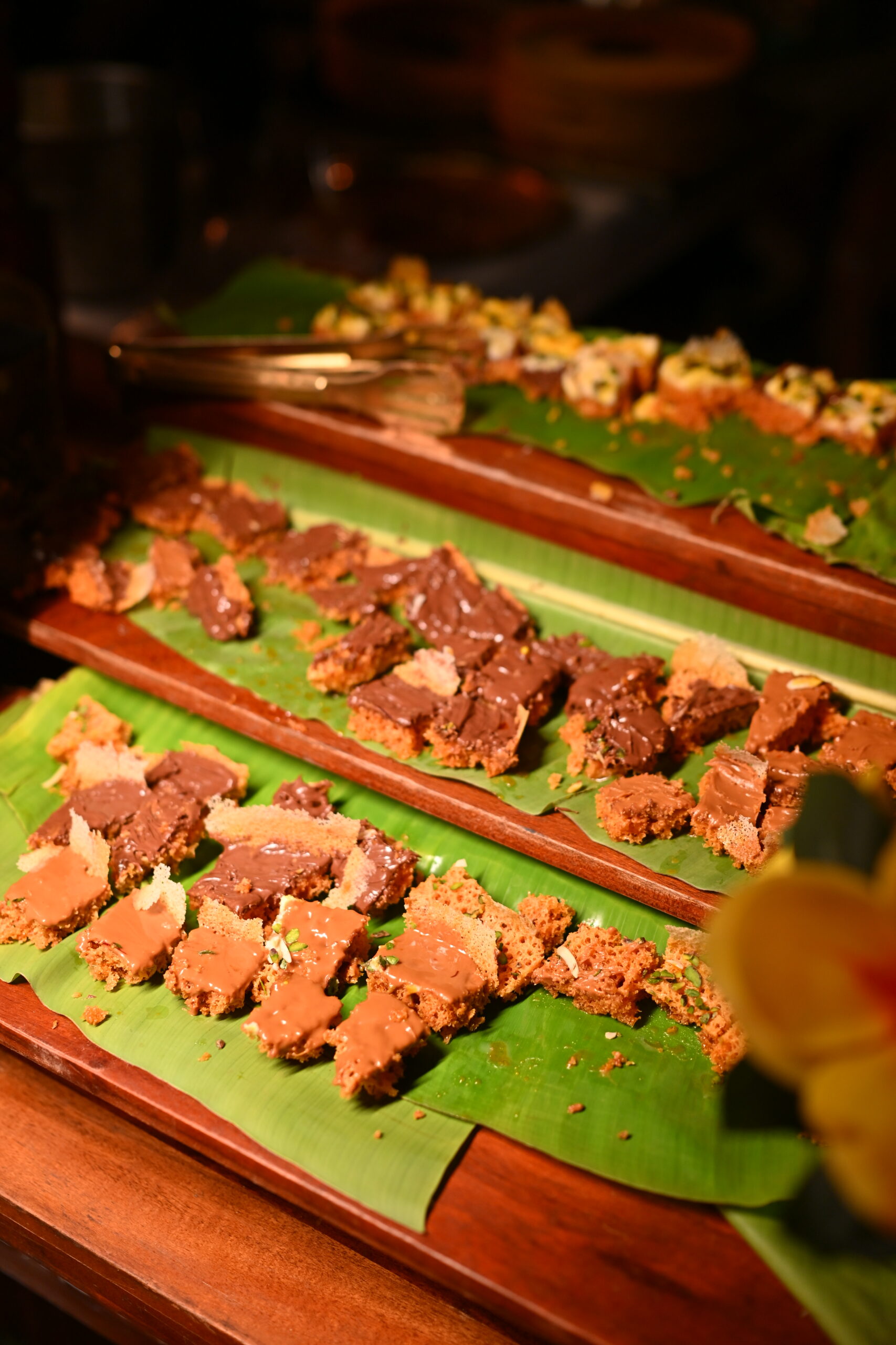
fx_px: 1866
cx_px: 448
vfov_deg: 39.6
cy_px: 672
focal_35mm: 50
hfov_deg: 27.0
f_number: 2.2
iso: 400
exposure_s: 1/500
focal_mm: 50
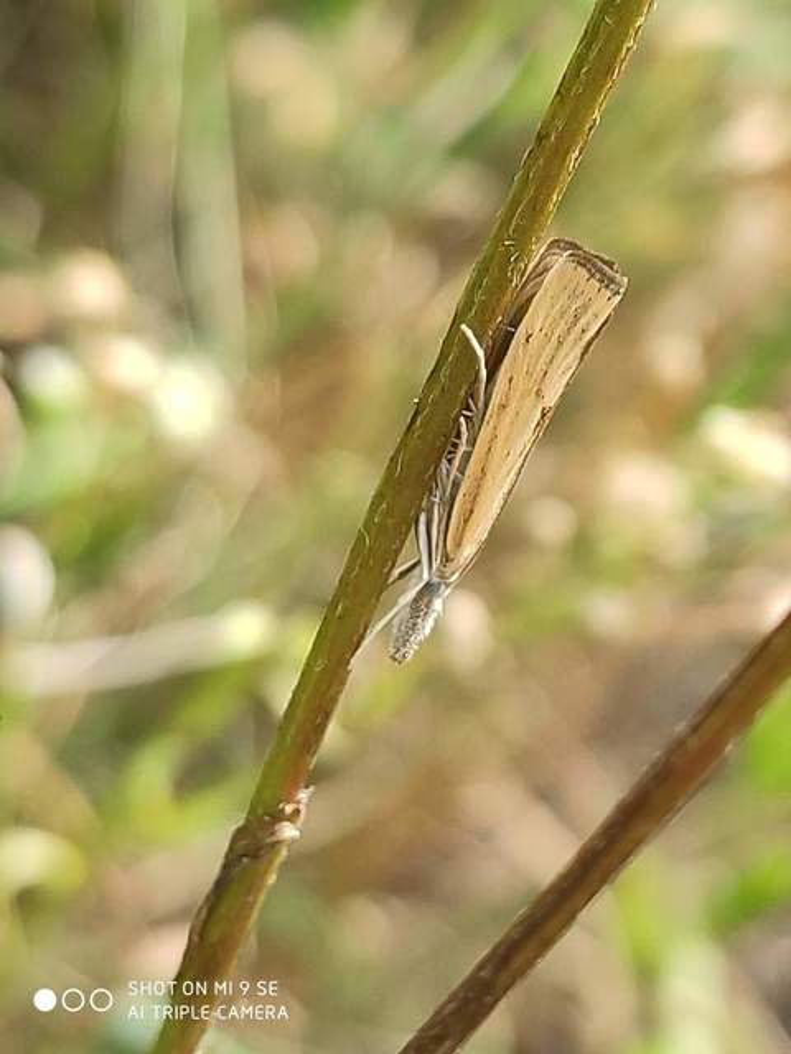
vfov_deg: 67.3
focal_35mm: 26
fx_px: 792
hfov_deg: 53.1
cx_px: 396
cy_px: 527
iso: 112
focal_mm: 4.77
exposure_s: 1/287
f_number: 1.75
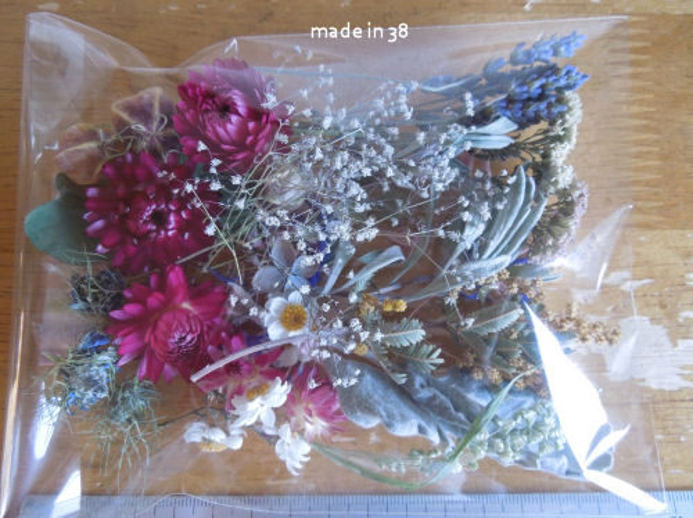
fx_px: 500
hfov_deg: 69.4
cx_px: 346
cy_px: 259
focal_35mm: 25
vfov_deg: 54.8
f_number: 3.3
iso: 400
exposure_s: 1/25
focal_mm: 4.5
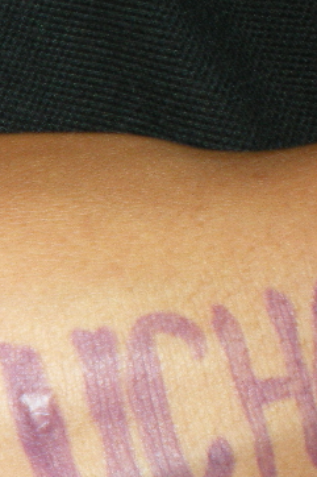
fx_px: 1401
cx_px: -229
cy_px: 279
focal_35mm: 106
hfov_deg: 12.0
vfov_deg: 19.3
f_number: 3.1
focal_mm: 6.3
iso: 200
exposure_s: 1/50
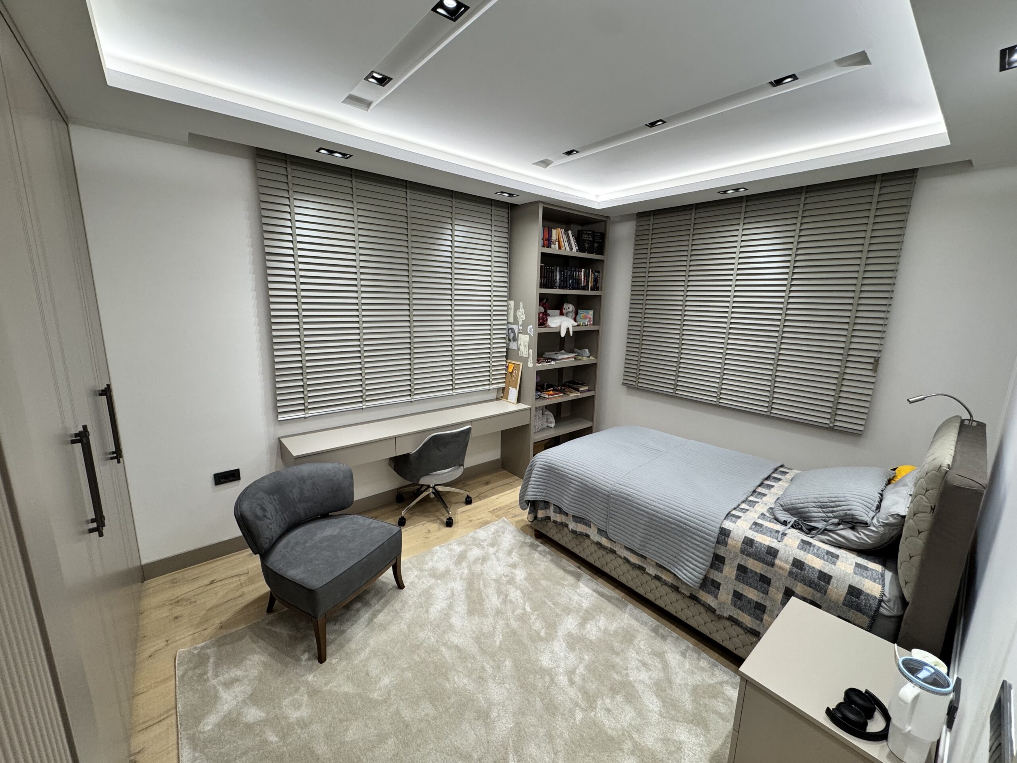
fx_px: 411
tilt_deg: -12.4
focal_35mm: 14
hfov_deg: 102.1
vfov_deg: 85.7
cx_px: 508
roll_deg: -0.6
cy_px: 382
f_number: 2.2
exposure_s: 1/100
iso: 200
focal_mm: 2.22
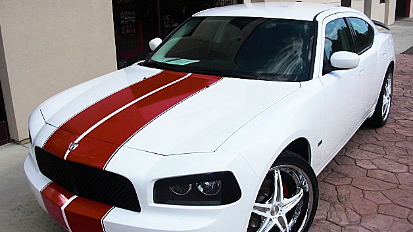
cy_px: 120
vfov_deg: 29.7
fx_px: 438
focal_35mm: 40
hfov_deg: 50.5
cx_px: 203
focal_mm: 6.3
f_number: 7.9
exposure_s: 1/125
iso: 50
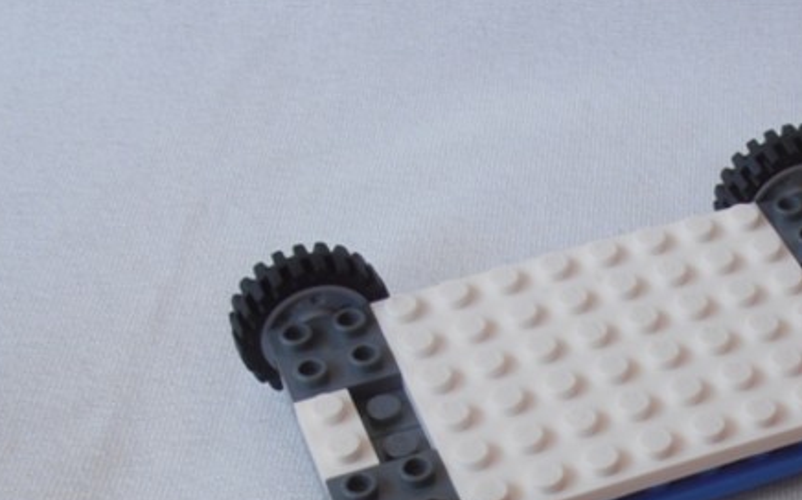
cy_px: 611
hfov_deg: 24.7
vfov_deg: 15.5
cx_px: 743
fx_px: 1770
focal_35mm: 81
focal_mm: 6.61
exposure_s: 1/50
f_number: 3.9
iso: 80
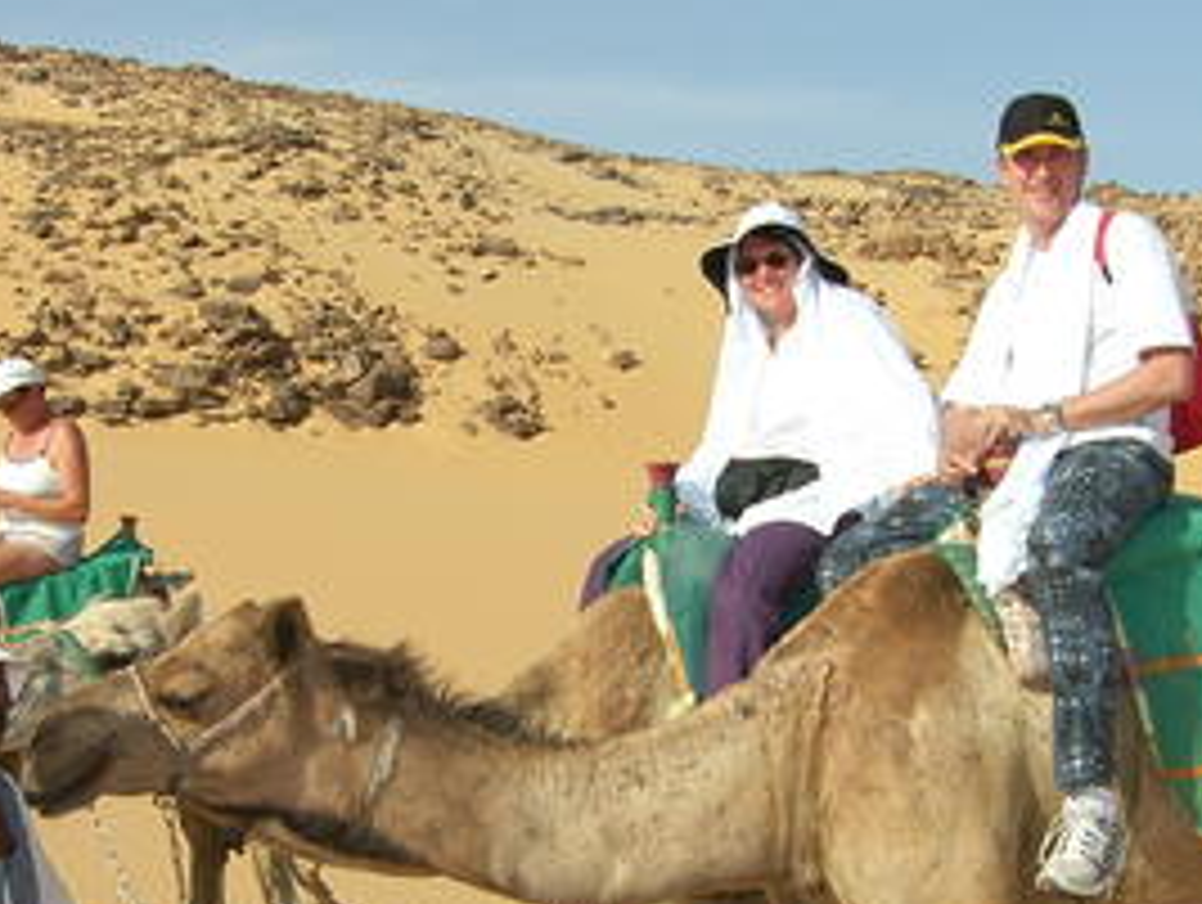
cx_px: 621
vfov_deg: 21.8
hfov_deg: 28.9
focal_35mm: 67
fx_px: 2330
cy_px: 648
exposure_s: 1/1000
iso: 50
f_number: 4.6
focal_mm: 7.4
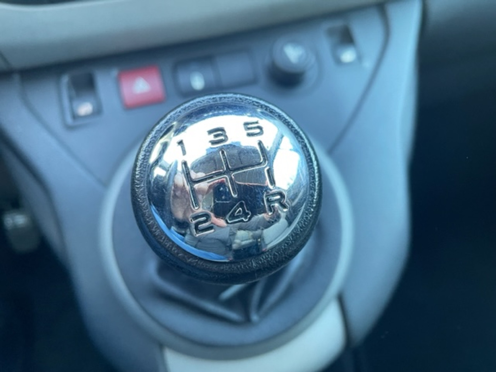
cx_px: 248
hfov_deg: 67.3
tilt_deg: -49.8
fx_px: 373
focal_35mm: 26
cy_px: 186
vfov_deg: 53.1
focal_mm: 4.2
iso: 200
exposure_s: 1/60
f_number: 1.6
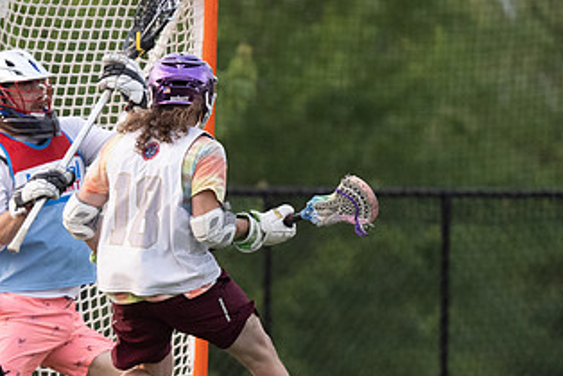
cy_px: 251
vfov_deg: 1.0
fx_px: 21413
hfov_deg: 1.5
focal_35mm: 1368
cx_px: -96
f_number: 5.6
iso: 2200
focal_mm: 500
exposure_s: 1/1000
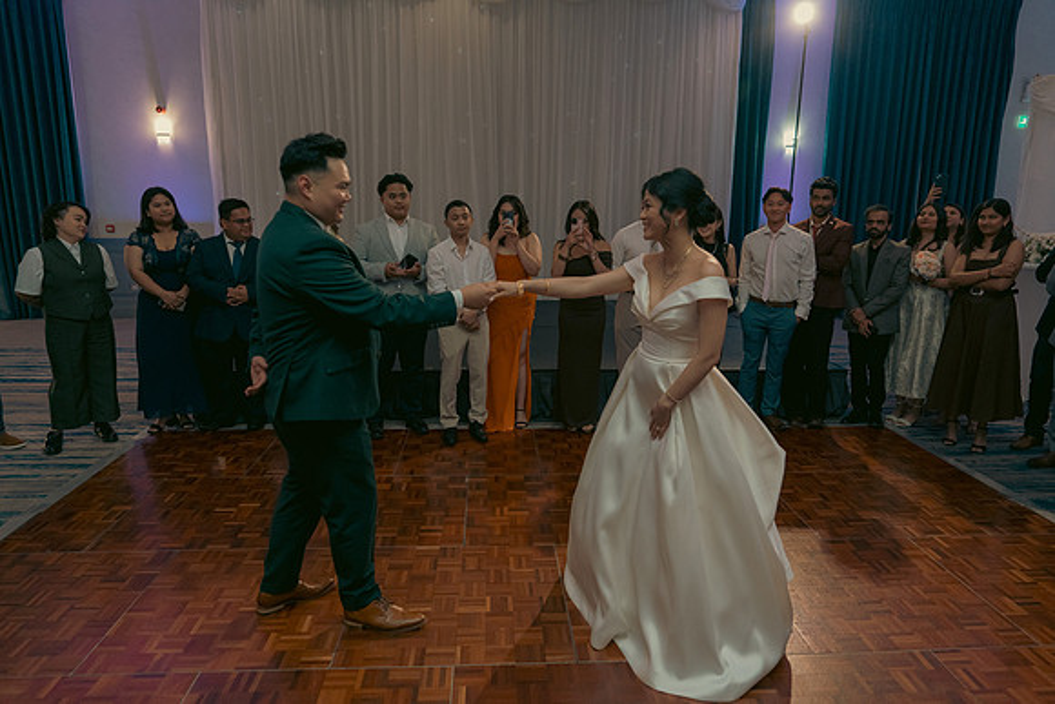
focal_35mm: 24
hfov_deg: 73.7
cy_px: 352
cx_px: 528
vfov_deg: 53.2
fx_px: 703
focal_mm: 24
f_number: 3.5
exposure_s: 1/160
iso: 2500
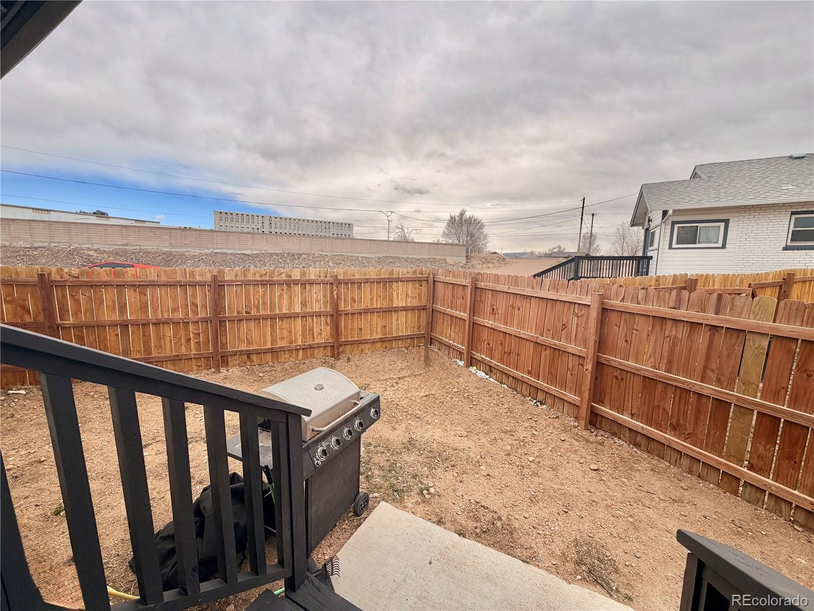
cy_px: 306
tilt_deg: -8.2
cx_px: 407
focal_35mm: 14
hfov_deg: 102.1
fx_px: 329
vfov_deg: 85.7
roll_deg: -0.4
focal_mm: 2.22
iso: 20
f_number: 2.2
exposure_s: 1/1001
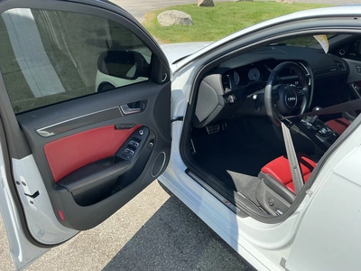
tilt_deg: -26.4
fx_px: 292
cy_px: 136
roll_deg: -2.1
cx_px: 180
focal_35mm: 28
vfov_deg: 49.7
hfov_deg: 63.4
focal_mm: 3
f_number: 1.8
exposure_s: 1/683
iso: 25
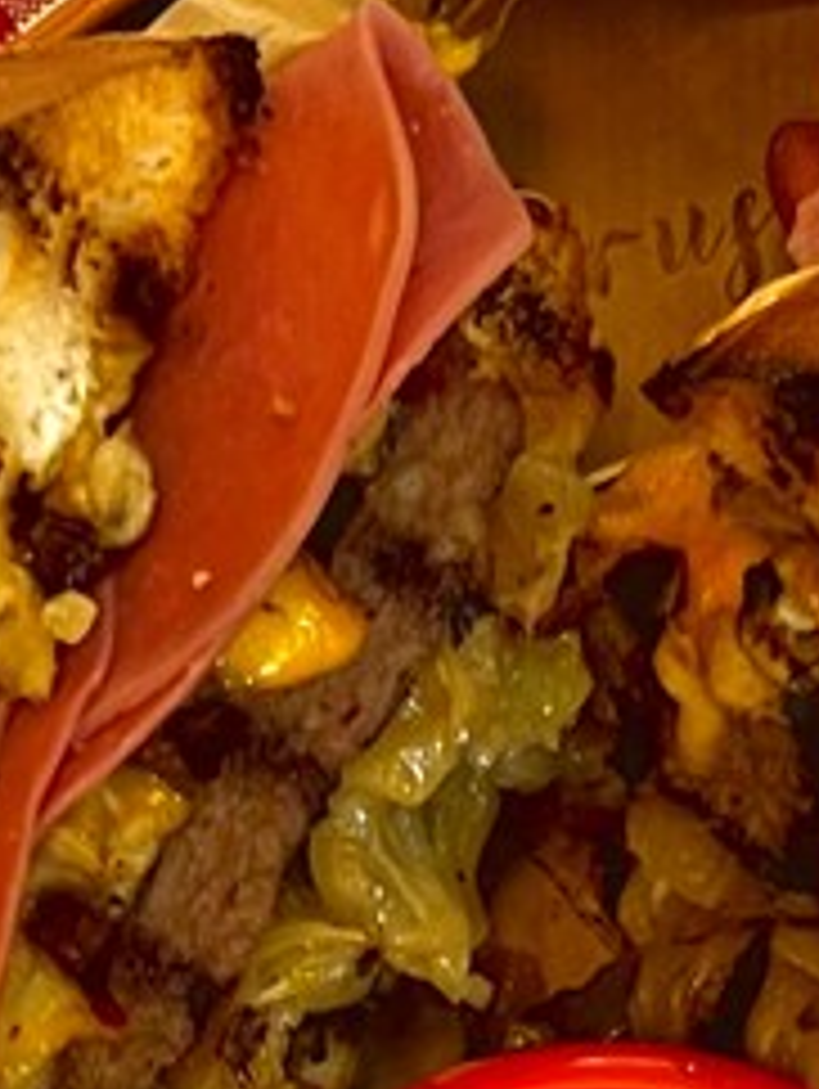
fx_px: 4503
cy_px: 1541
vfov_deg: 13.2
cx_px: 675
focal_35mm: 143
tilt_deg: -83.9
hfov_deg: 10.4
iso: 320
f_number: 1.5
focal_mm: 5.7
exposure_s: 1/50
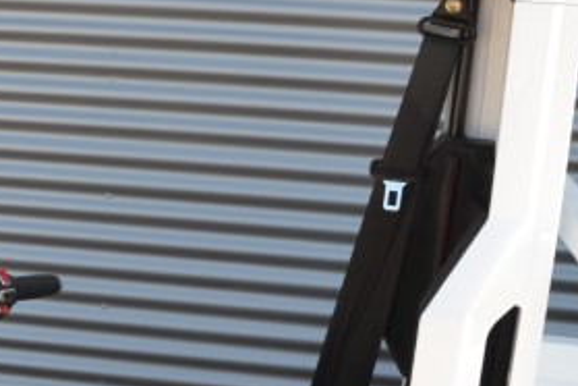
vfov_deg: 19.3
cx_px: 107
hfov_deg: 28.2
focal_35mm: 70
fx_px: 1124
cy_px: 307
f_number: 7.1
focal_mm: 18
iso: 200
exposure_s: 1/200
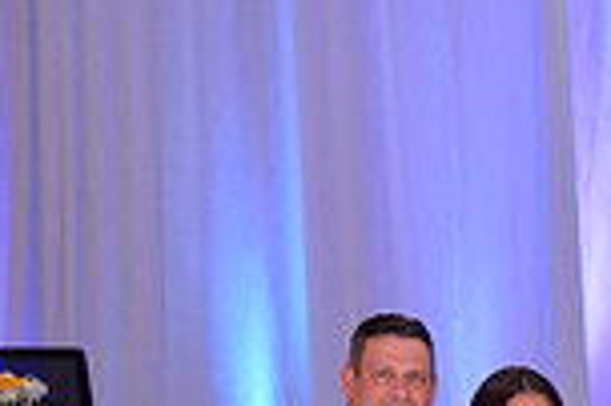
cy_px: 633
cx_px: 1113
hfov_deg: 10.2
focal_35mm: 191
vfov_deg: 7.1
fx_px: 3238
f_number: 4
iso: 2000
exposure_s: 1/250
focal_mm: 50
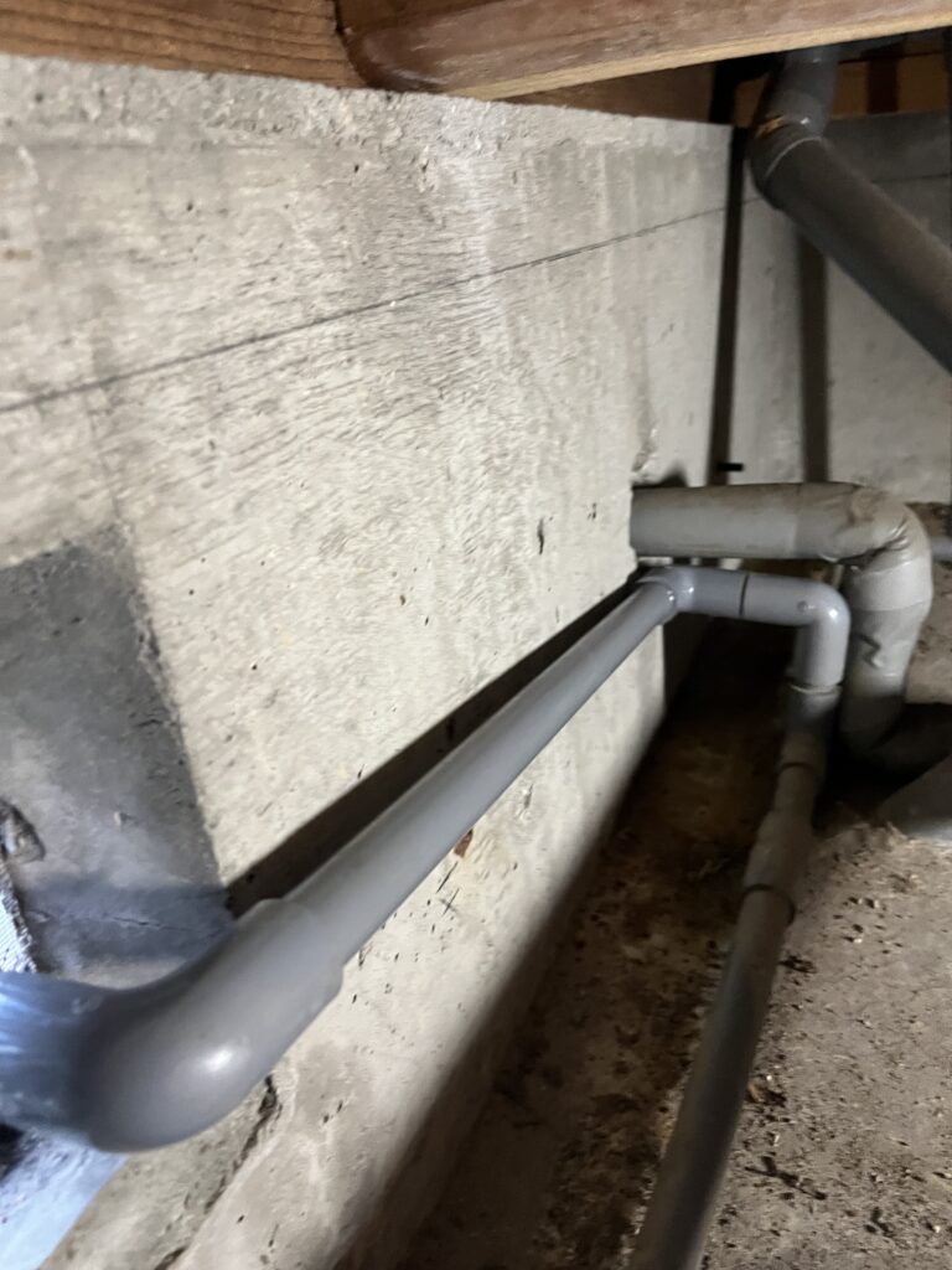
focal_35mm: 26
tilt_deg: -25.4
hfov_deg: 53.1
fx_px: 953
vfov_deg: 67.3
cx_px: 476
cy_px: 635
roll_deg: +9.9
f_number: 1.6
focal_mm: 5.1
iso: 500
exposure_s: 1/60
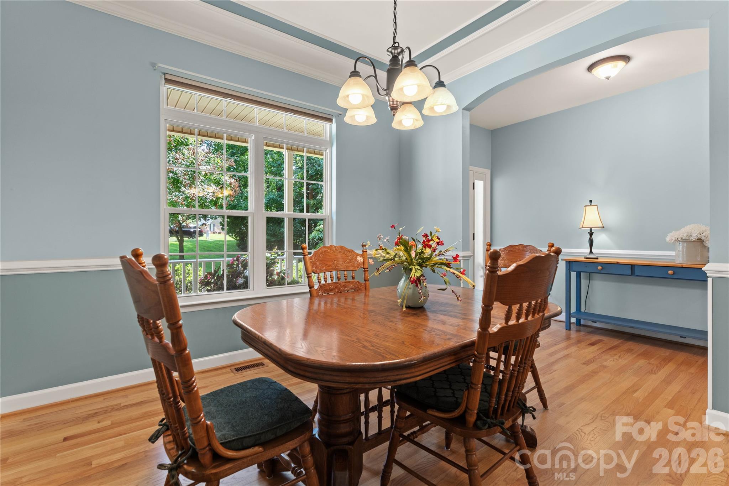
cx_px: 364
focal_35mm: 17
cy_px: 243
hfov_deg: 93.3
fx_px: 344
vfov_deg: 70.4
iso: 100
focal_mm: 17
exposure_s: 1
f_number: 7.1
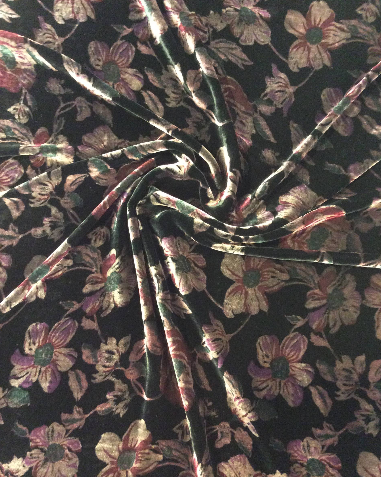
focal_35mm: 34
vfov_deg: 52.8
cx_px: 193
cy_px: 251
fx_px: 479
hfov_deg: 43.4
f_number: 2.4
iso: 320
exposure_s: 1/15
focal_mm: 3.3
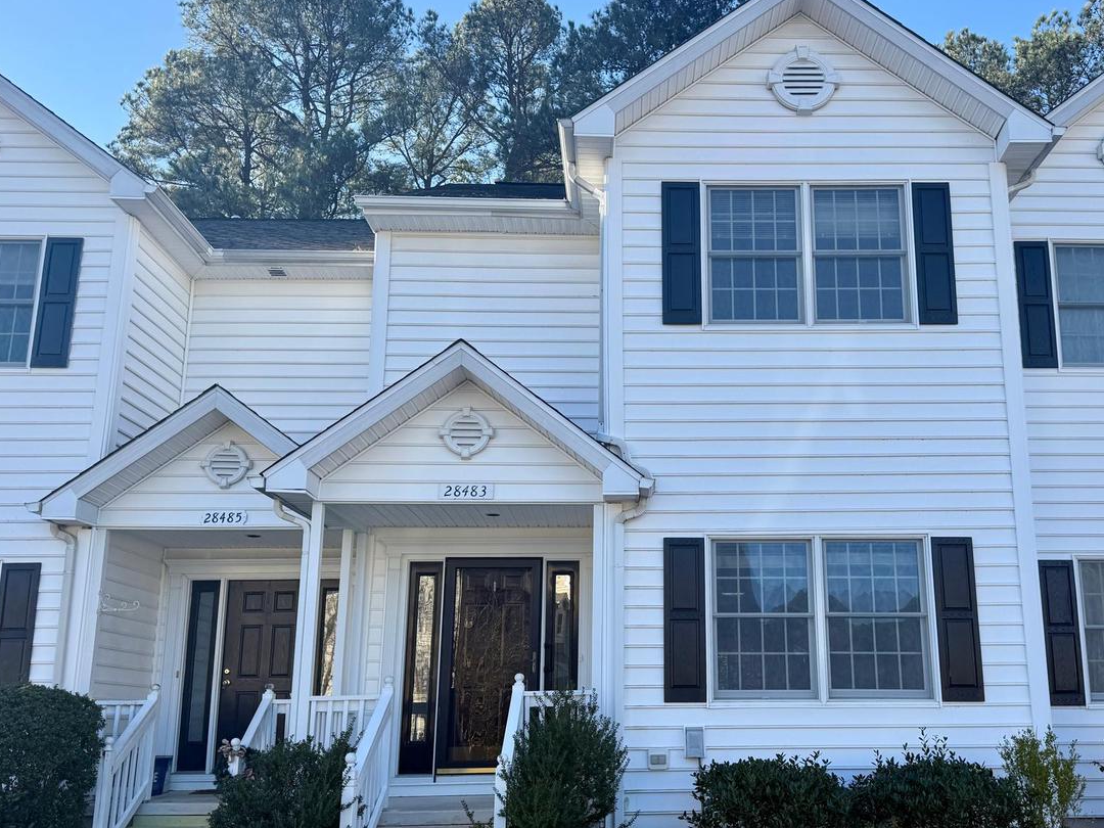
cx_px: 663
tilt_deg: +12.7
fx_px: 1021
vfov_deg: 44.0
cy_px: 481
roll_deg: +1.1
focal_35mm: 32
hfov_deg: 56.4
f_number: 1.78
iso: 80
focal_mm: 6.76
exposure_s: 1/1618
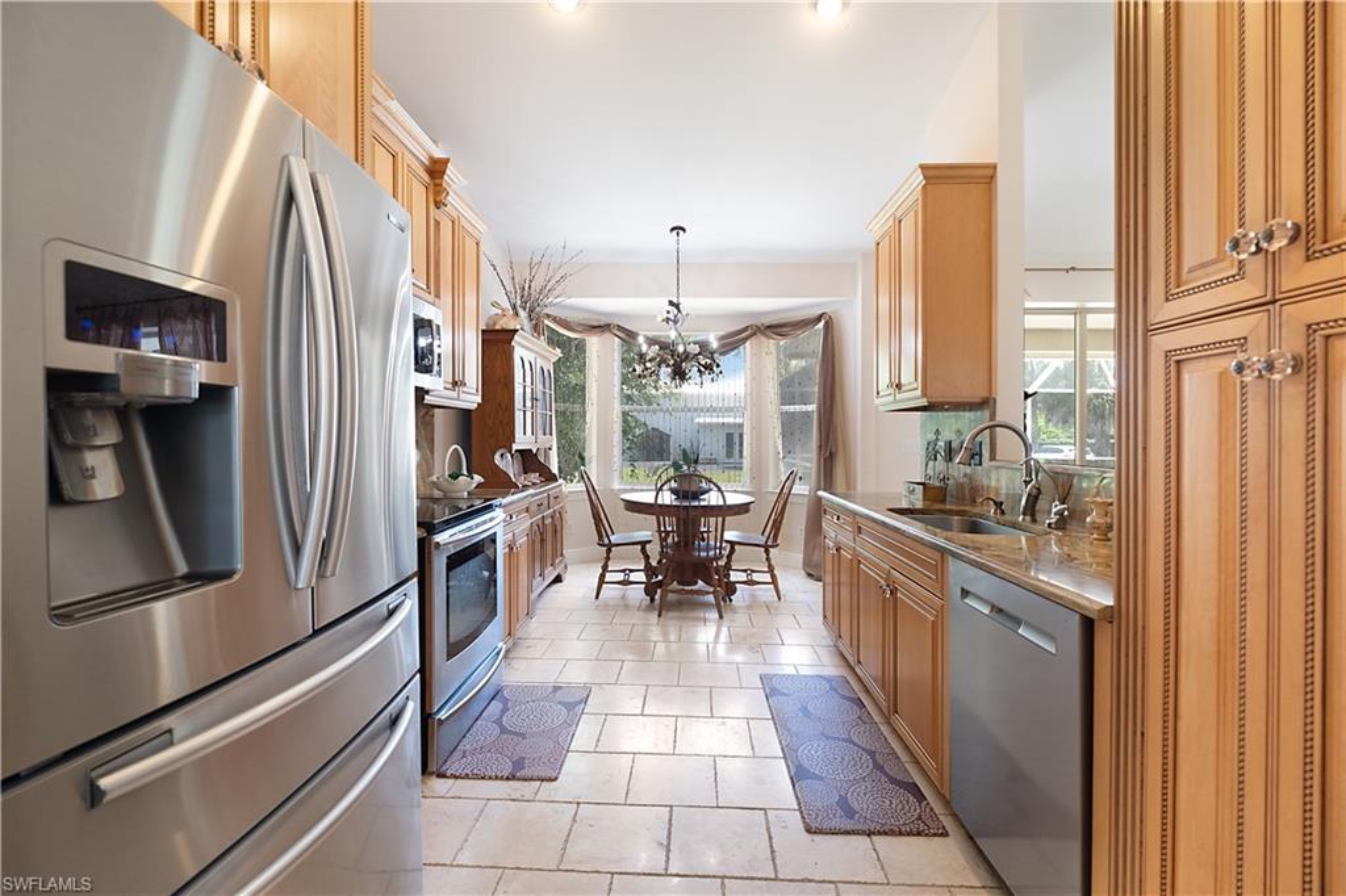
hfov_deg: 100.4
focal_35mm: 15
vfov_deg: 77.3
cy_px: 448
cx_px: 673
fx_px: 561
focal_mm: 10
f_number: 4
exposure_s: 1/40
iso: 1250
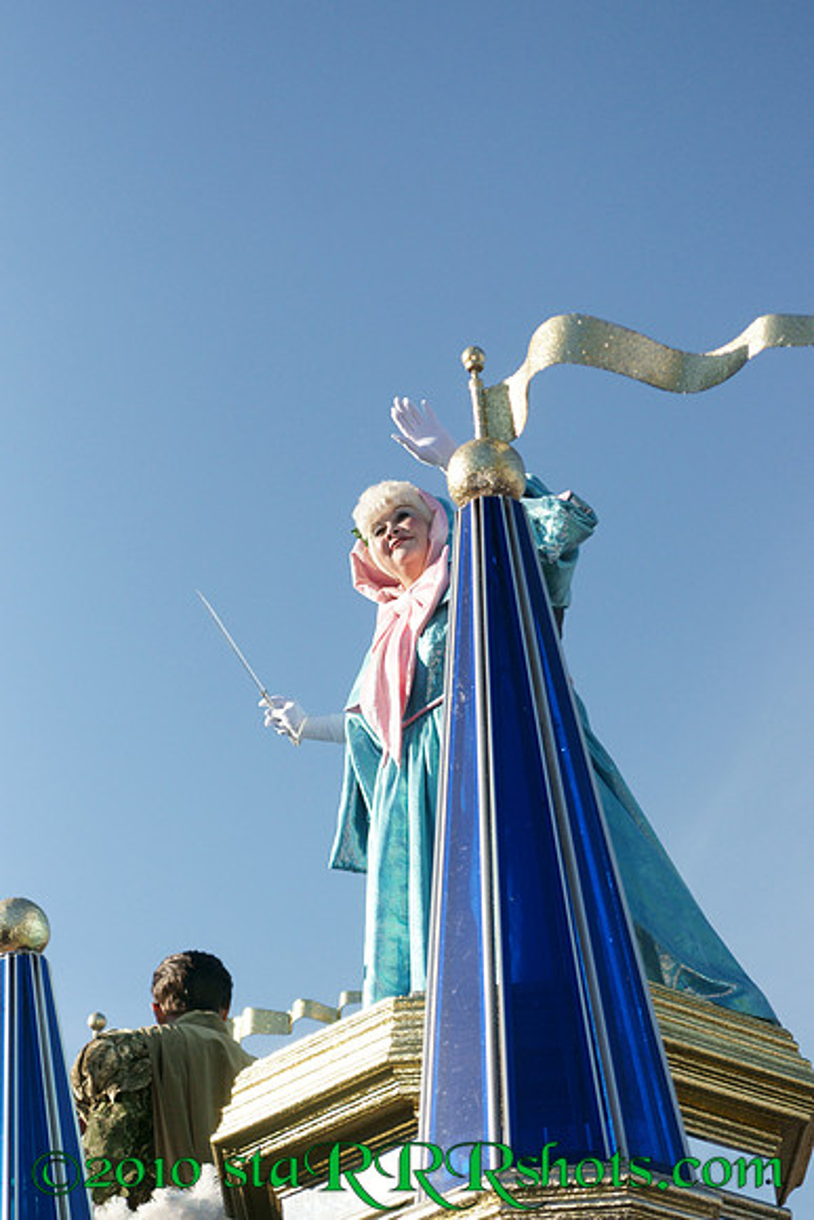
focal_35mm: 82
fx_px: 2796
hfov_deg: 16.6
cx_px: 407
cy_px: 610
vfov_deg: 24.6
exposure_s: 1/8000
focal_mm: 55
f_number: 2.8
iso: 400
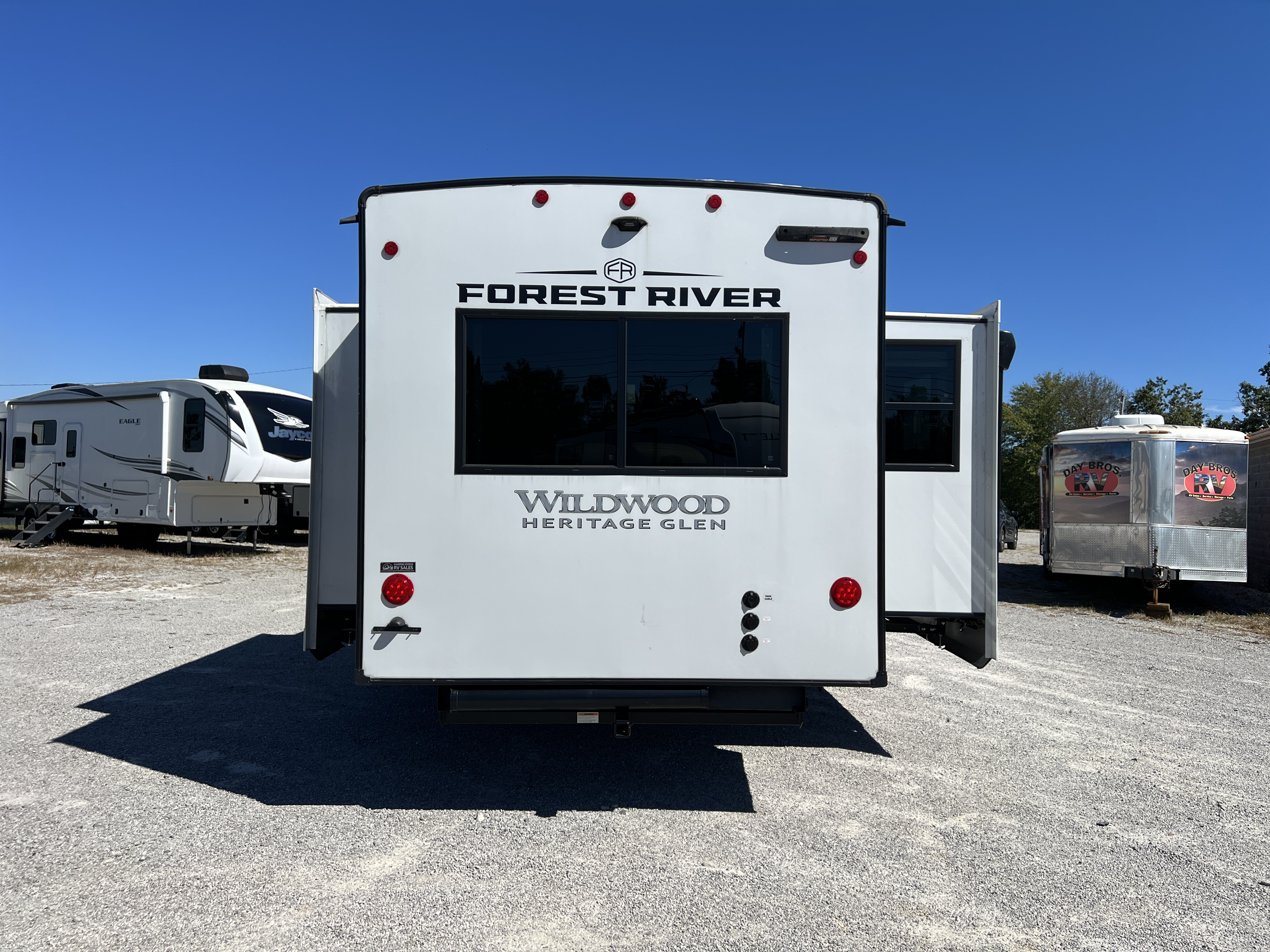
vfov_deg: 53.1
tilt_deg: +0.1
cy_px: 476
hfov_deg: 67.3
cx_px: 635
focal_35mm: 26
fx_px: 954
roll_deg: -2.3
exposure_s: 1/6579
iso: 50
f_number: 1.5
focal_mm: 5.7
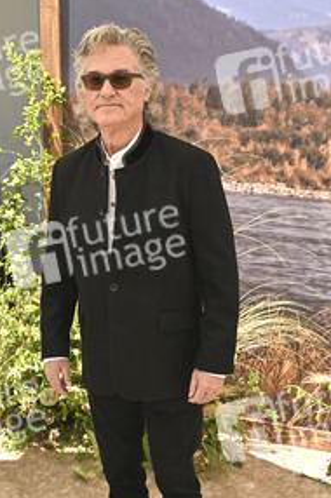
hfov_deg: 27.4
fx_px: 677
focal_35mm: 49
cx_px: 146
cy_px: 334
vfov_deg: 39.9
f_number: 8
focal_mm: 35
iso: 250
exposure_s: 1/320
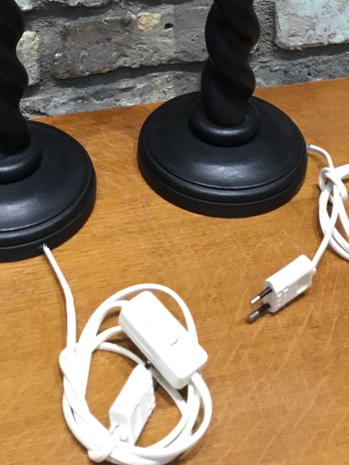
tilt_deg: -28.8
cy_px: 7
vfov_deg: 28.1
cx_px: 154
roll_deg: +0.1
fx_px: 874
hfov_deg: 22.6
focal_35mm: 65
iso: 160
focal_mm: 3.3
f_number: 2.4
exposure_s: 1/33
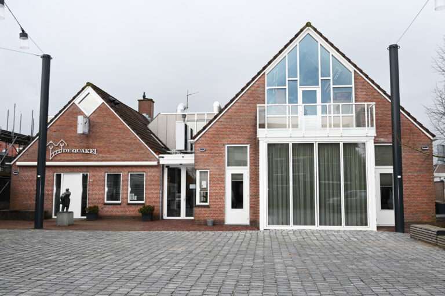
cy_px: 148
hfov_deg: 60.3
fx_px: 383
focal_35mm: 31
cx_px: 222
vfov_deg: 42.3
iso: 320
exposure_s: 1/200
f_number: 9
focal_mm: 31
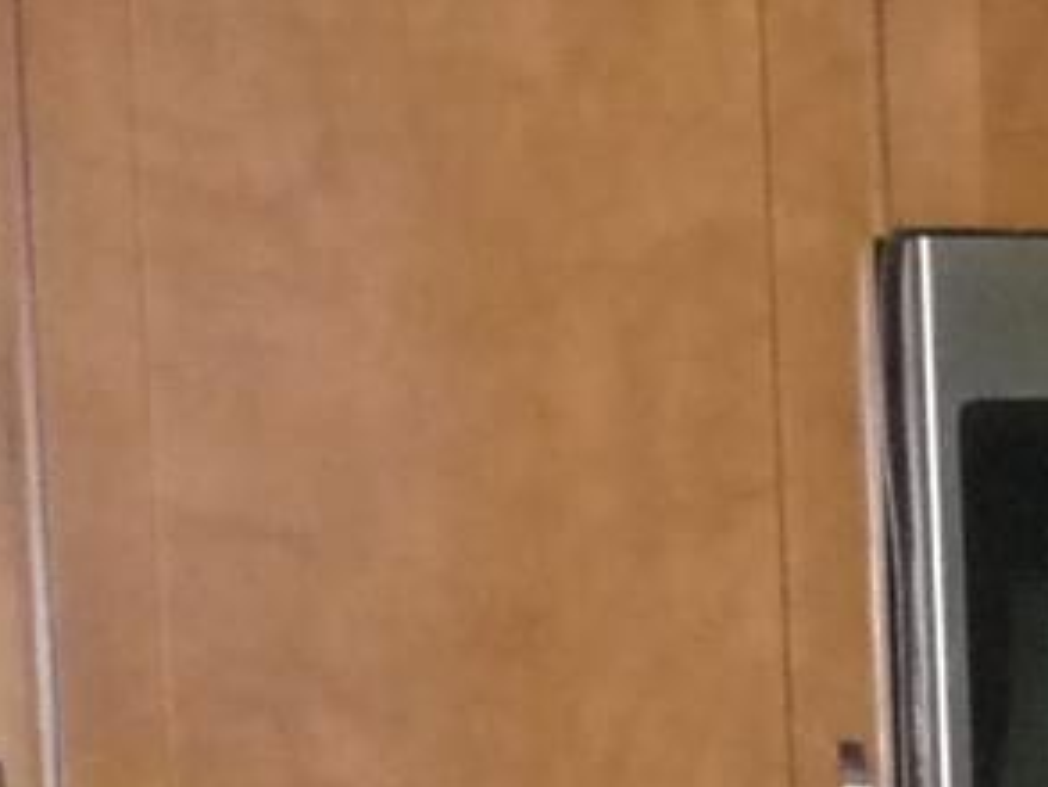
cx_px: 2726
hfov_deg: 8.0
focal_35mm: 224
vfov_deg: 6.5
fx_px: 6784
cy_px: 1392
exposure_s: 1/30
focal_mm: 4.7
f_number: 3.3
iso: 400
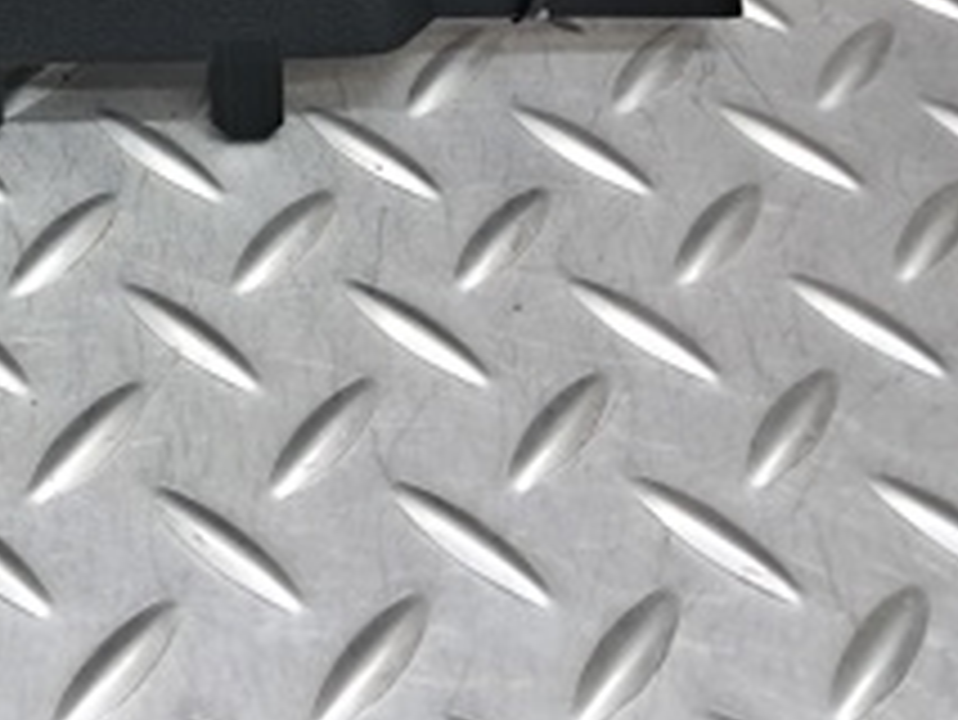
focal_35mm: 81
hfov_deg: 22.3
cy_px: -281
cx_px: -189
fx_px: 2243
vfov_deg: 16.9
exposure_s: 1/50
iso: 125
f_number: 1.8
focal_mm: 4
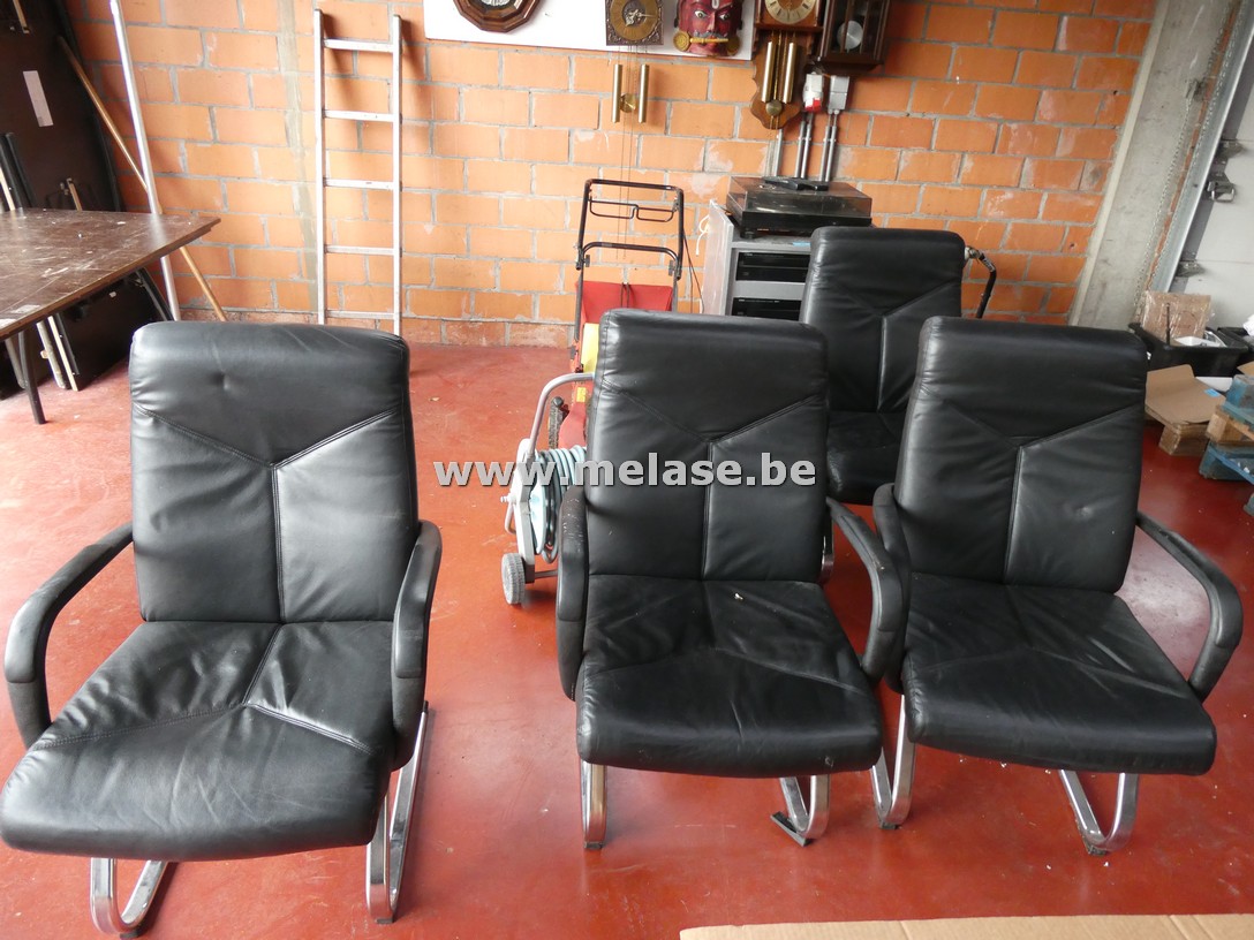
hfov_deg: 71.6
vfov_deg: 56.8
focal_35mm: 24
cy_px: 470
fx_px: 869
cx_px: 627
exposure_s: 1/60
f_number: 3.3
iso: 320
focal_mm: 4.3
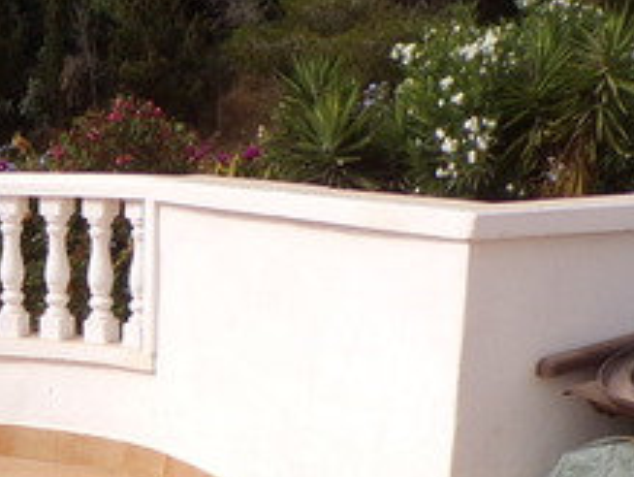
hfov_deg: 19.0
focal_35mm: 99
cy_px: 877
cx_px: -73
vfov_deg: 13.4
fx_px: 1815
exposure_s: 1/480
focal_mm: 4.3
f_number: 5.8
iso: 80
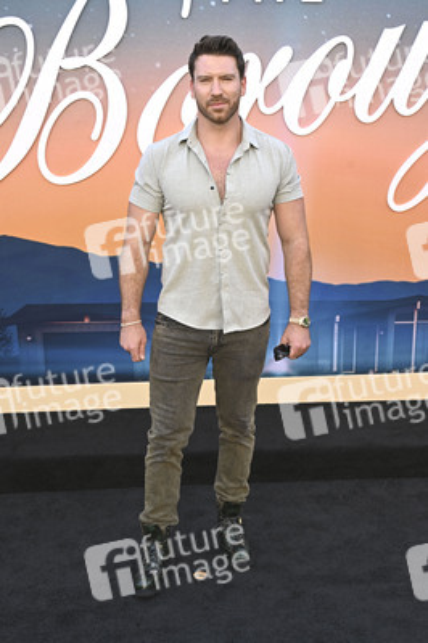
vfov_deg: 49.6
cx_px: 214
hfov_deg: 34.2
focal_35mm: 39
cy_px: 322
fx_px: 697
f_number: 7.1
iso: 500
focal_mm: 39
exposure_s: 1/320
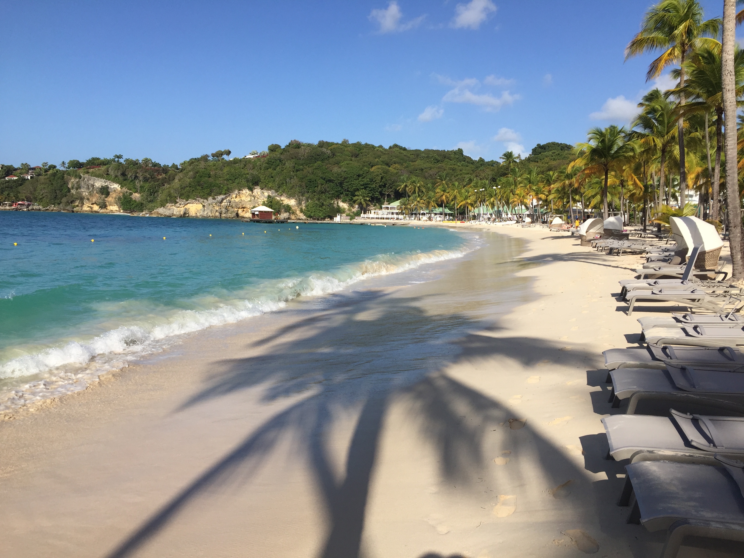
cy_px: 279
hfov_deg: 61.7
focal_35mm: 29
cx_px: 372
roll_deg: -2.3
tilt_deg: -6.3
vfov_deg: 48.2
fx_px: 623
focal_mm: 4.15
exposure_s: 1/2639
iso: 32
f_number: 2.2
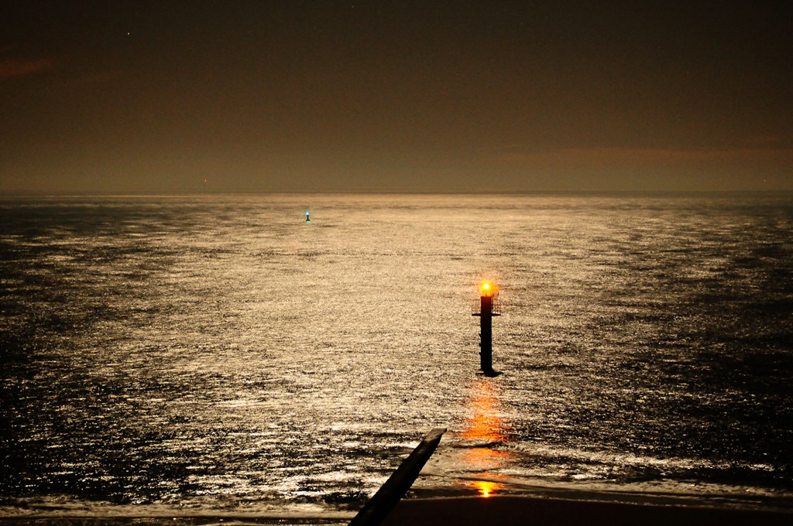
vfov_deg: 10.7
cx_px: 396
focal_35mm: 128
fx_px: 2805
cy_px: 263
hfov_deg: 16.1
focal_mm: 85
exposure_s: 1
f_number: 1.8
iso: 1600
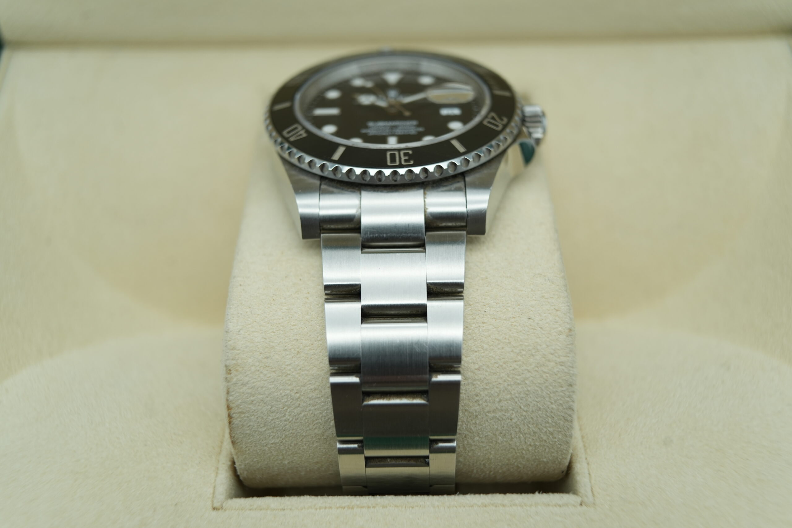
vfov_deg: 37.9
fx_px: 770
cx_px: 396
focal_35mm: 35
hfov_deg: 54.4
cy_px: 264
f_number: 5
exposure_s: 1/250
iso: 400
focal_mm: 35
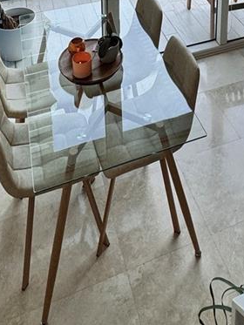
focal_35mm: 45
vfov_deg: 29.3
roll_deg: +0.6
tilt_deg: -10.8
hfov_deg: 32.0
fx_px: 423
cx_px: 160
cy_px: -141
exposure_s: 1/356
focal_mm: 2.22
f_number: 2.2
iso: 40
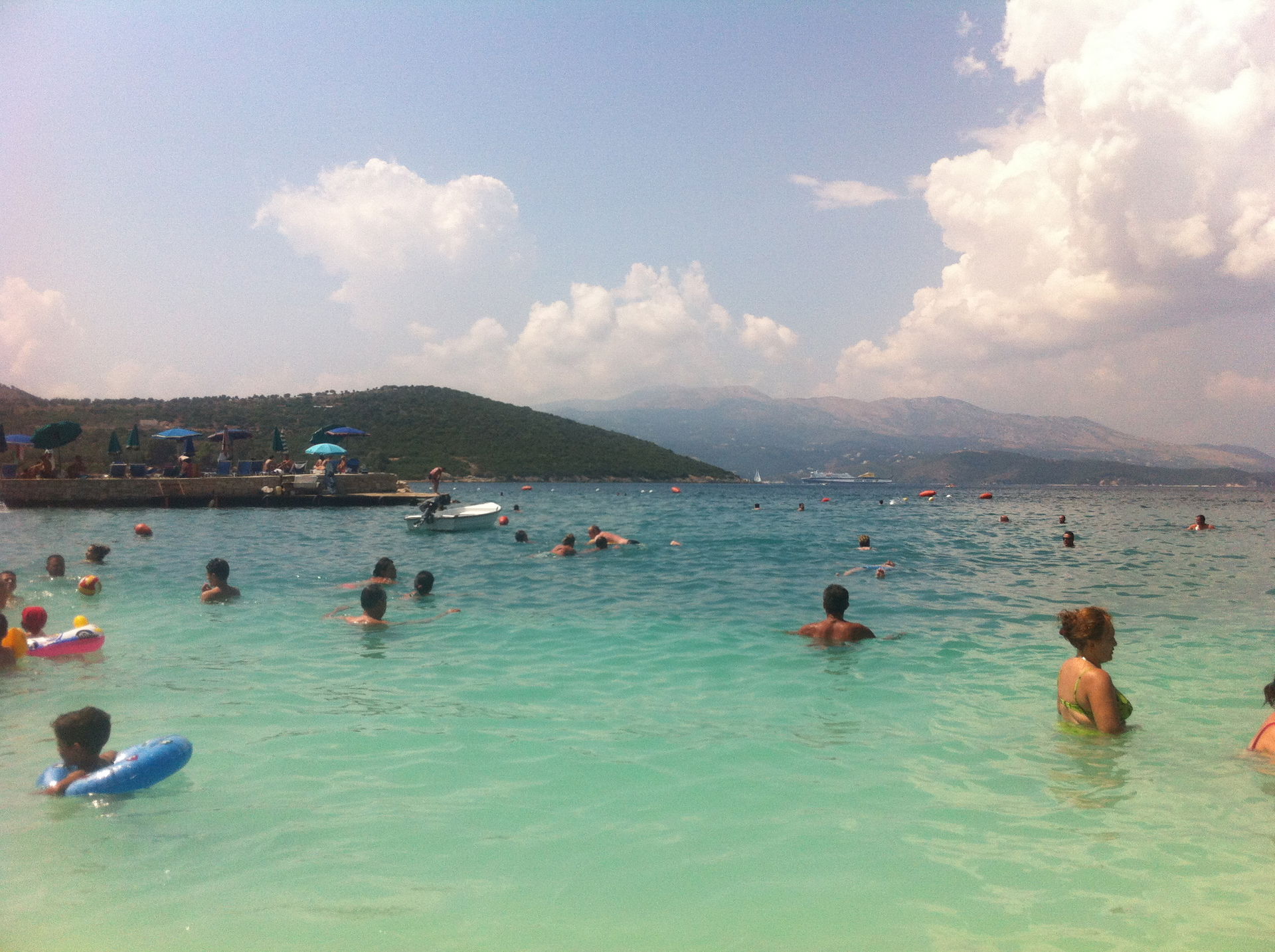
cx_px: 638
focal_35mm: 35
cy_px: 476
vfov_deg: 40.6
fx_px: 1287
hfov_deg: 52.7
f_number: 2.8
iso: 100
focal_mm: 3.85
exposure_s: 1/2875
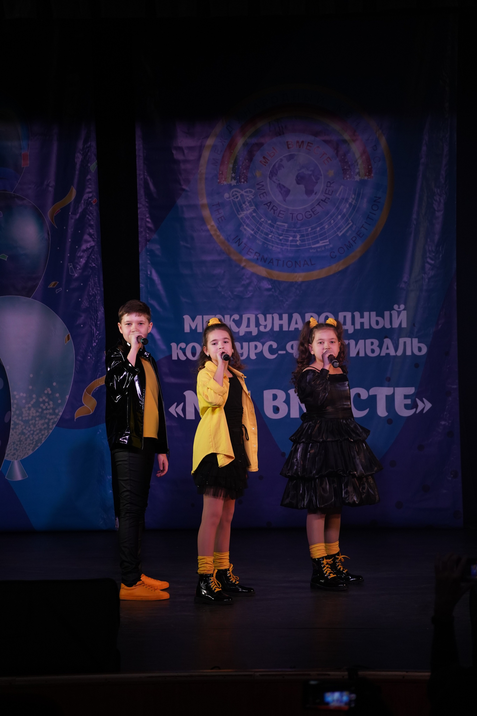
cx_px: 238
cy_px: 358
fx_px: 2623
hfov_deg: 10.4
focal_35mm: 132
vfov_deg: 15.5
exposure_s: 1/400
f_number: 5
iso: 2000
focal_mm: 132
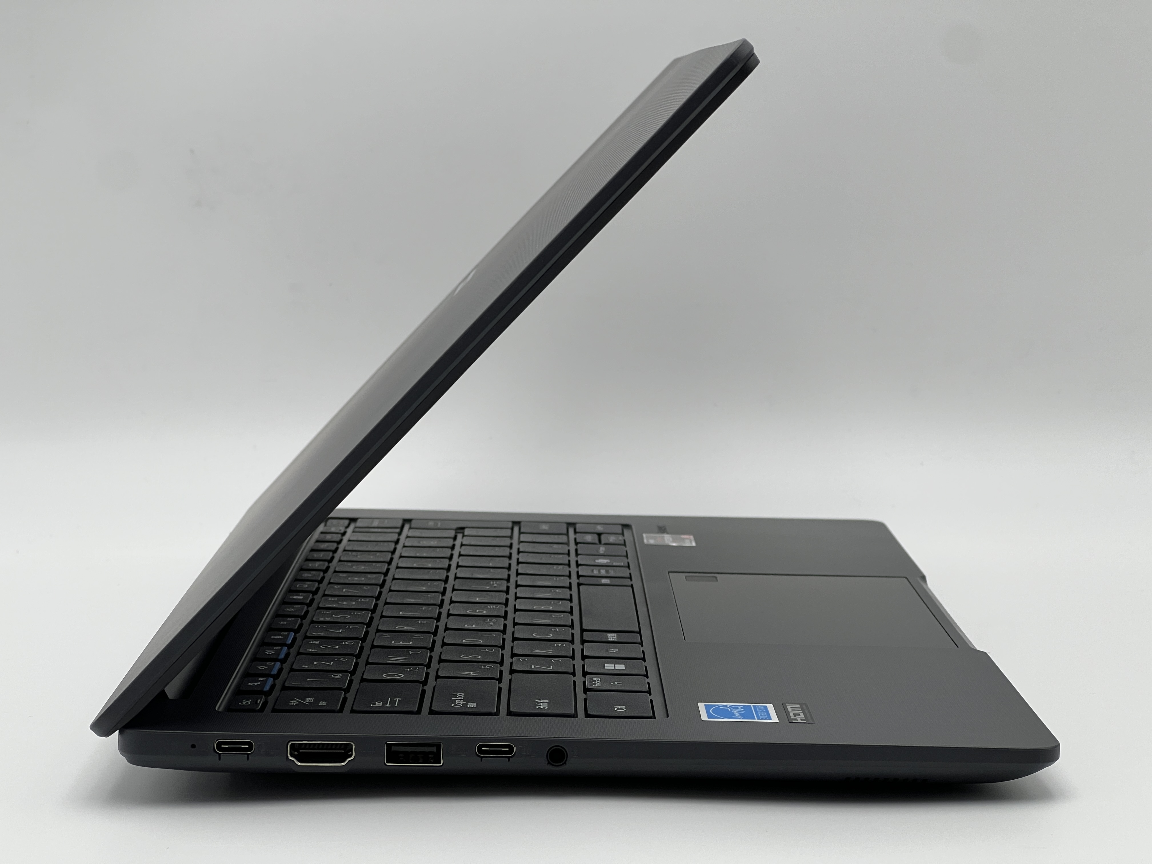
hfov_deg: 25.3
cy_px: 432
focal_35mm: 77
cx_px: 576
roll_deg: +0.6
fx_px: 2563
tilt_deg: -6.8
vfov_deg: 19.1
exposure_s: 1/99
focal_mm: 9
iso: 32
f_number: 2.8
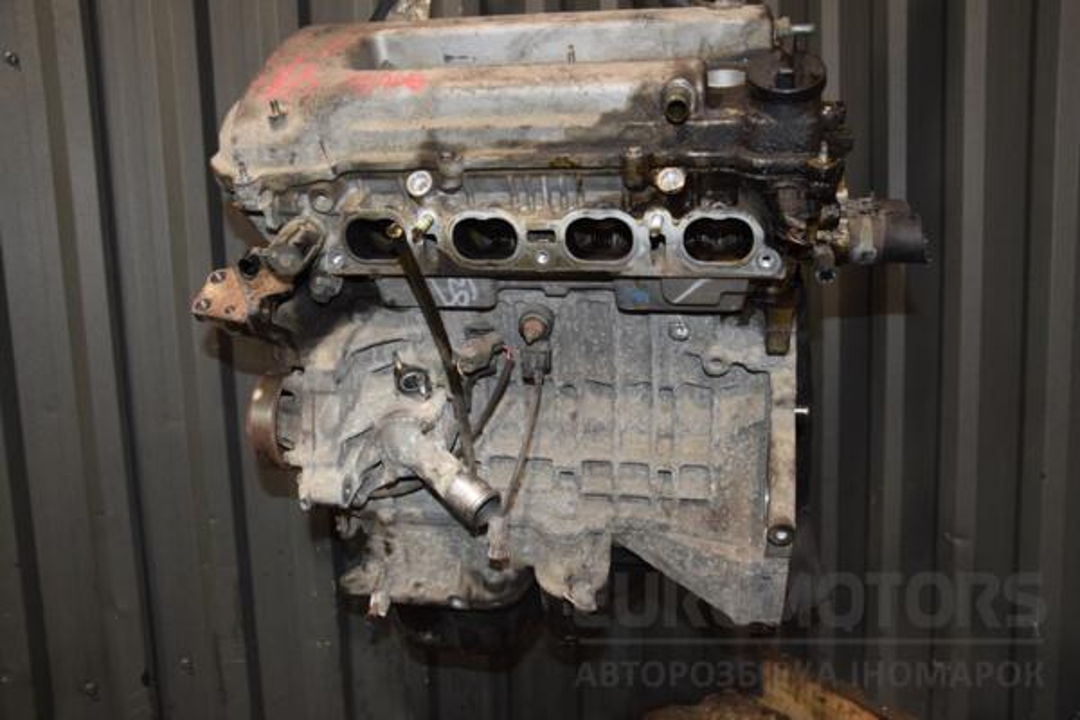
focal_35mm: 32
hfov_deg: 59.5
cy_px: 360
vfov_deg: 41.7
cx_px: 540
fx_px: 945
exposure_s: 1/60
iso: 800
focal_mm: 21
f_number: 5
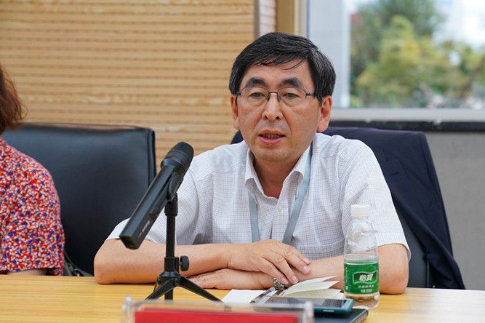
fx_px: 1131
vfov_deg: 16.2
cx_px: 287
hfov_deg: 24.2
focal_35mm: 84
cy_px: 193
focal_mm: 70
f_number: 4
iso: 1000
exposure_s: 1/160
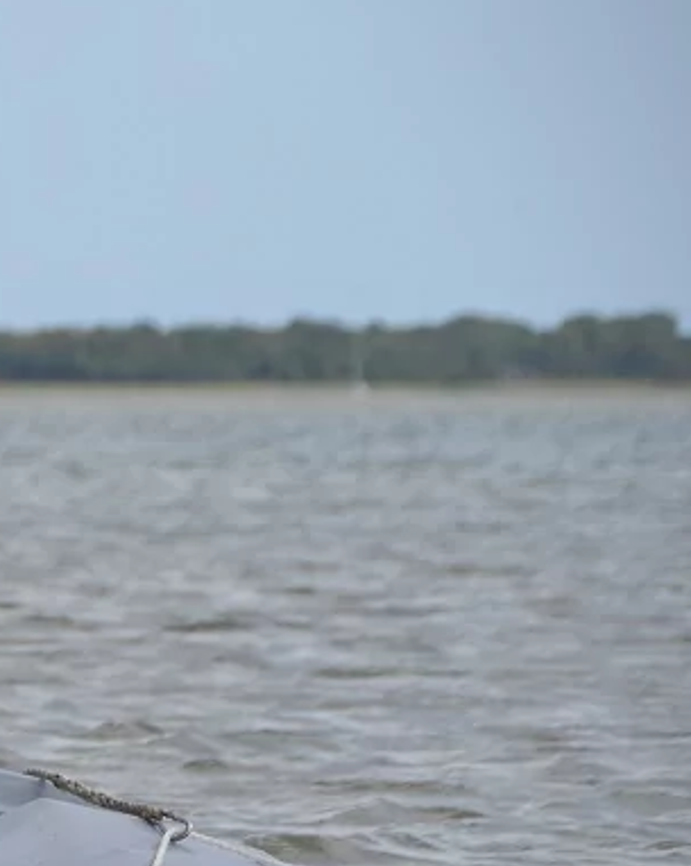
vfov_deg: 4.1
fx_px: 12081
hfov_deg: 3.3
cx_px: -403
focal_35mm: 472
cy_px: 520
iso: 200
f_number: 7.1
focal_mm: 130
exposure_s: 1/800
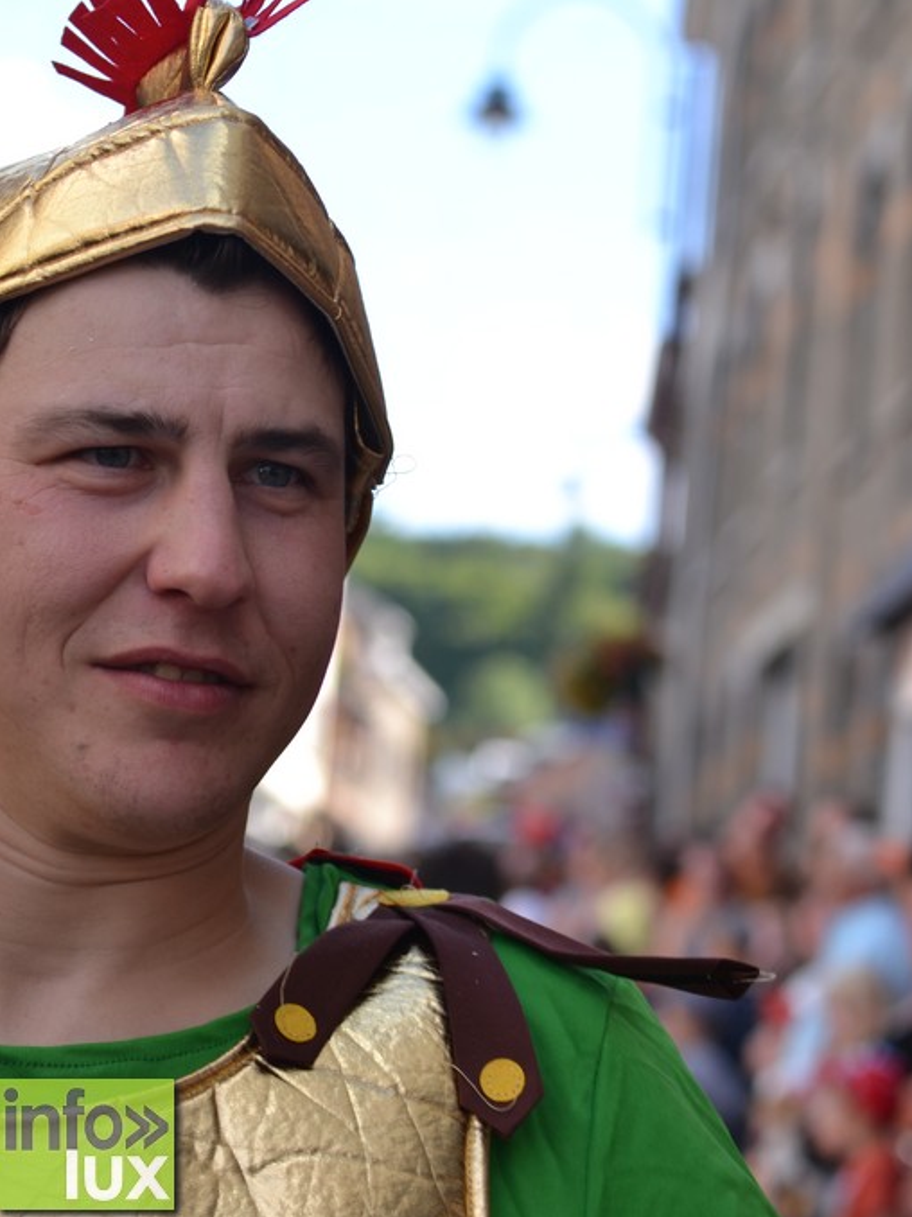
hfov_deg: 13.5
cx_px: 84
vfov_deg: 18.1
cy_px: 611
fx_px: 3831
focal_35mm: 109
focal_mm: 50
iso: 100
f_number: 4
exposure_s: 1/250
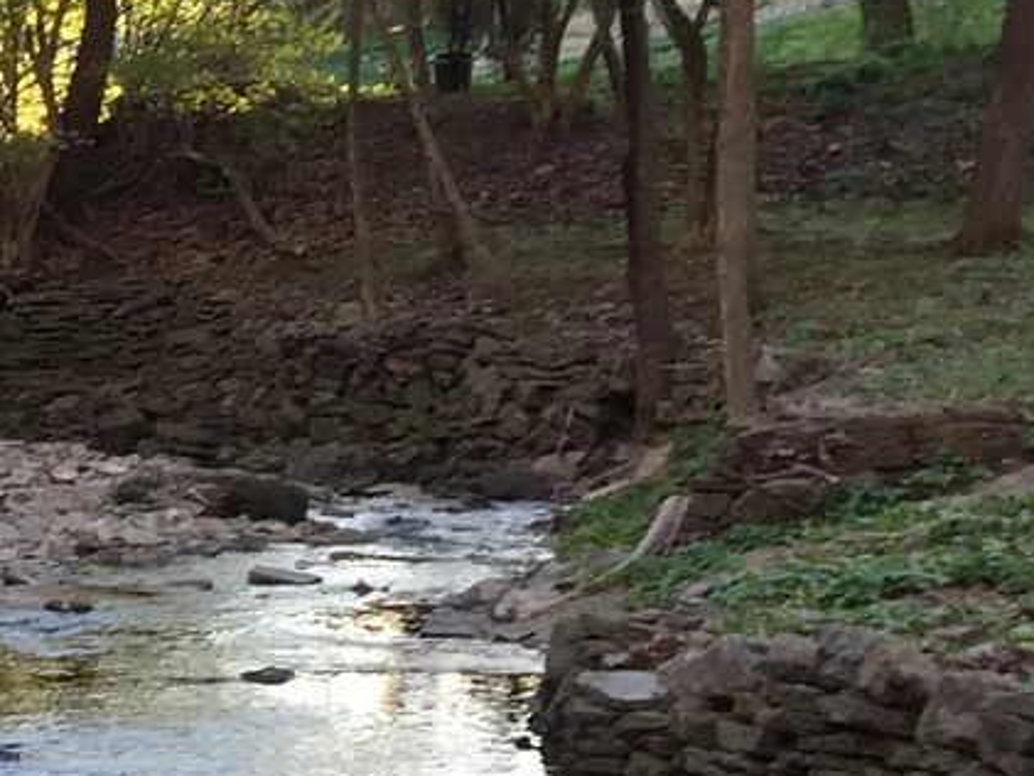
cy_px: 720
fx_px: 3705
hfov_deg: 13.7
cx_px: -973
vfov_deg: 11.9
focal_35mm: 124
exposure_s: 1/120
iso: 32
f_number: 2.2
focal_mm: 4.15
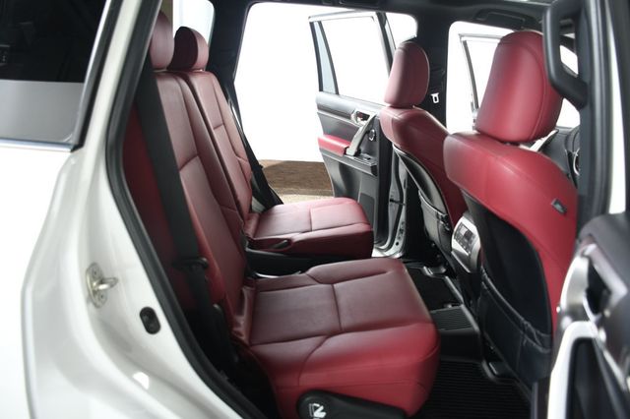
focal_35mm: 27
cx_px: 315
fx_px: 472
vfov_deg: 47.9
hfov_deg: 67.4
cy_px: 210
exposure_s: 1/160
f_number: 3.5
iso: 100
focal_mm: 18
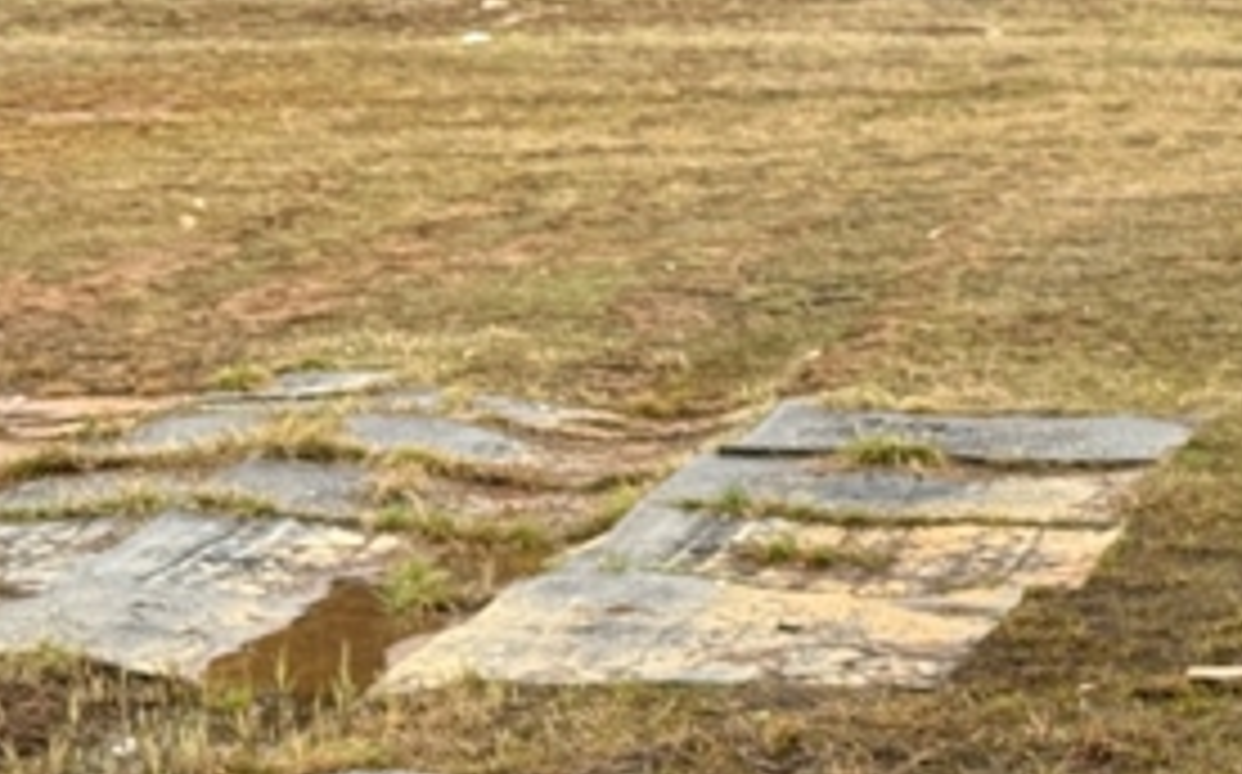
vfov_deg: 10.4
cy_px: -256
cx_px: 1397
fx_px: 4160
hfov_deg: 16.4
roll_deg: +1.7
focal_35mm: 123
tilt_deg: +1.1
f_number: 1.78
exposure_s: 1/837
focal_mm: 6.76
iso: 100
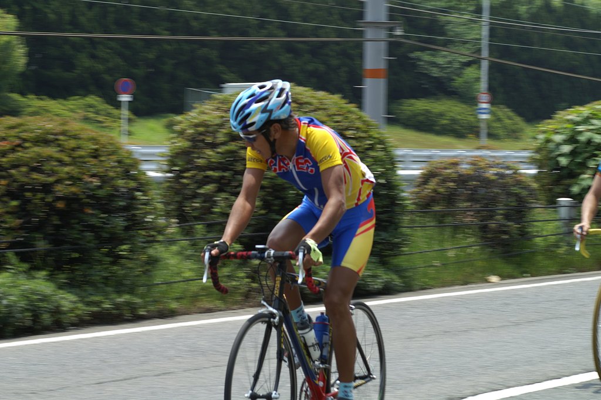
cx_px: 300
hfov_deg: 13.7
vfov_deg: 9.1
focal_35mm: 150
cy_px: 200
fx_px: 2502
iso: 100
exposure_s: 1/160
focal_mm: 100
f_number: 9
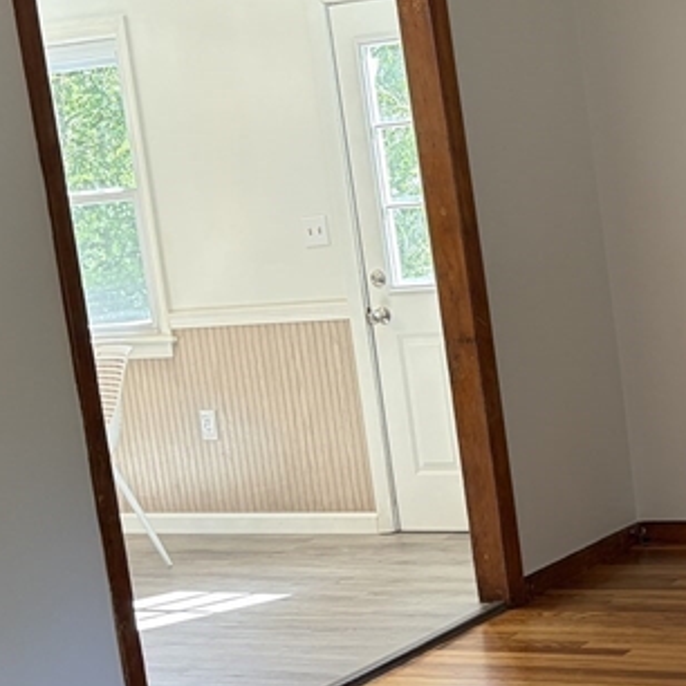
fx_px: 1726
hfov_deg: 20.7
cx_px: 859
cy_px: 341
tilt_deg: -8.4
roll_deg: +6.1
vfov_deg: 22.5
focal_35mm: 77
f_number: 1.6
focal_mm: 5.96
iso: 100
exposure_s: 1/137
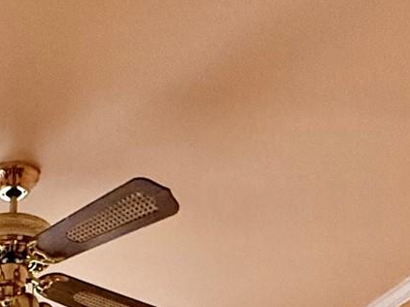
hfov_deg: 26.0
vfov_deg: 16.8
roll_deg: -0.5
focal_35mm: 68
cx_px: -59
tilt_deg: +3.0
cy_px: 593
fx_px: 805
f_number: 2.2
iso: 320
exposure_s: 1/92
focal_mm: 2.22
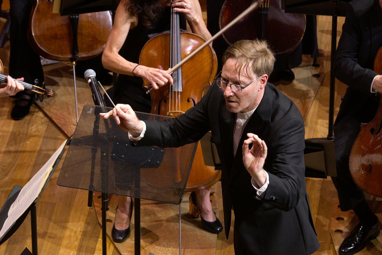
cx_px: 191
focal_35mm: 247
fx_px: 2621
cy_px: 128
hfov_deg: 8.3
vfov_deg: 5.6
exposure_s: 1/100
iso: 2500
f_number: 7.1
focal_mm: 164.6
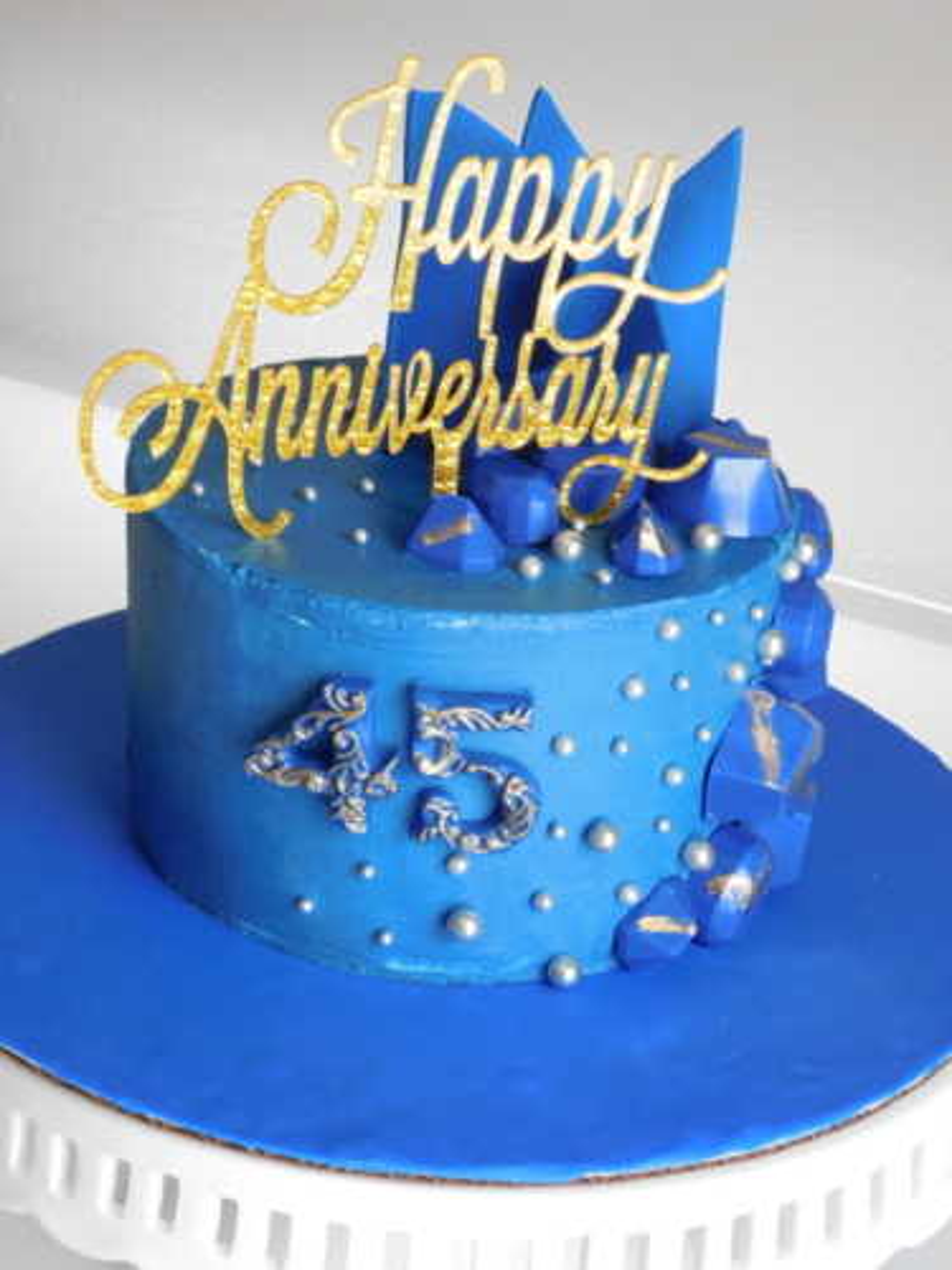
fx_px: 2934
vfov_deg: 24.4
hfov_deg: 18.4
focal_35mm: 80
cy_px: 635
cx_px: 476
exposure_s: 1/30
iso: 250
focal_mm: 14.2
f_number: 4.4
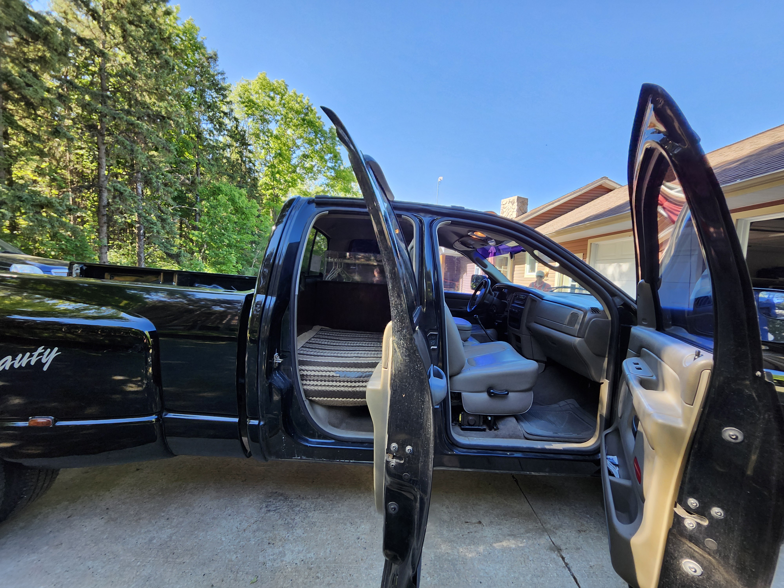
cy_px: 294
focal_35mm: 13
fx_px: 294
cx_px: 392
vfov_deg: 89.9
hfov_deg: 106.2
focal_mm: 1.74
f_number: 2.2
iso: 50
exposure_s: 1/120
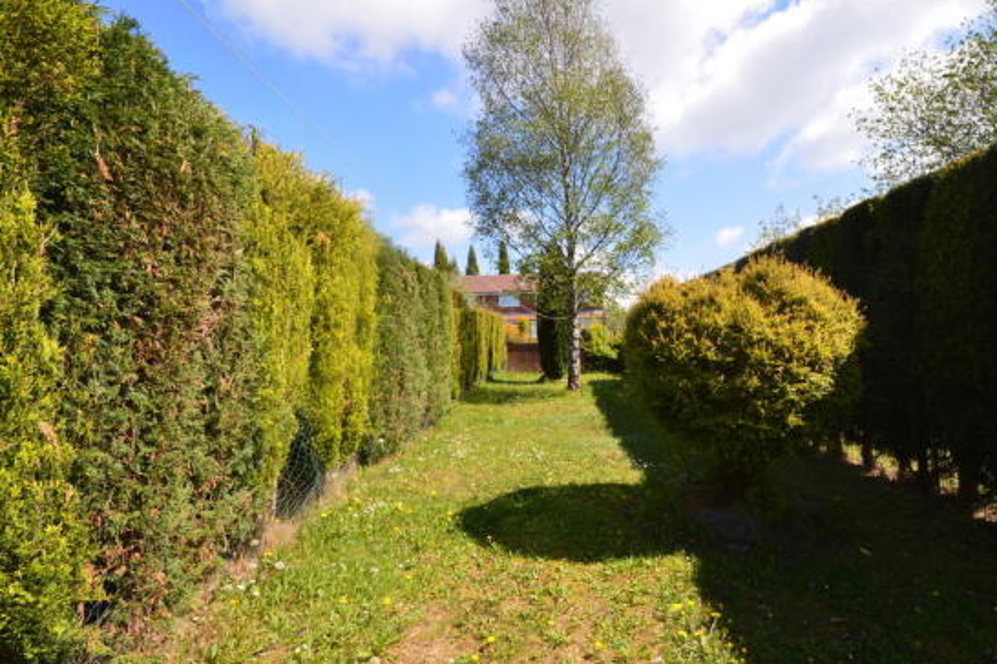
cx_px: 568
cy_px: 385
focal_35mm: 18
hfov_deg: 89.4
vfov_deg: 67.0
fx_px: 498
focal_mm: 10
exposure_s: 1/250
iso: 400
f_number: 10
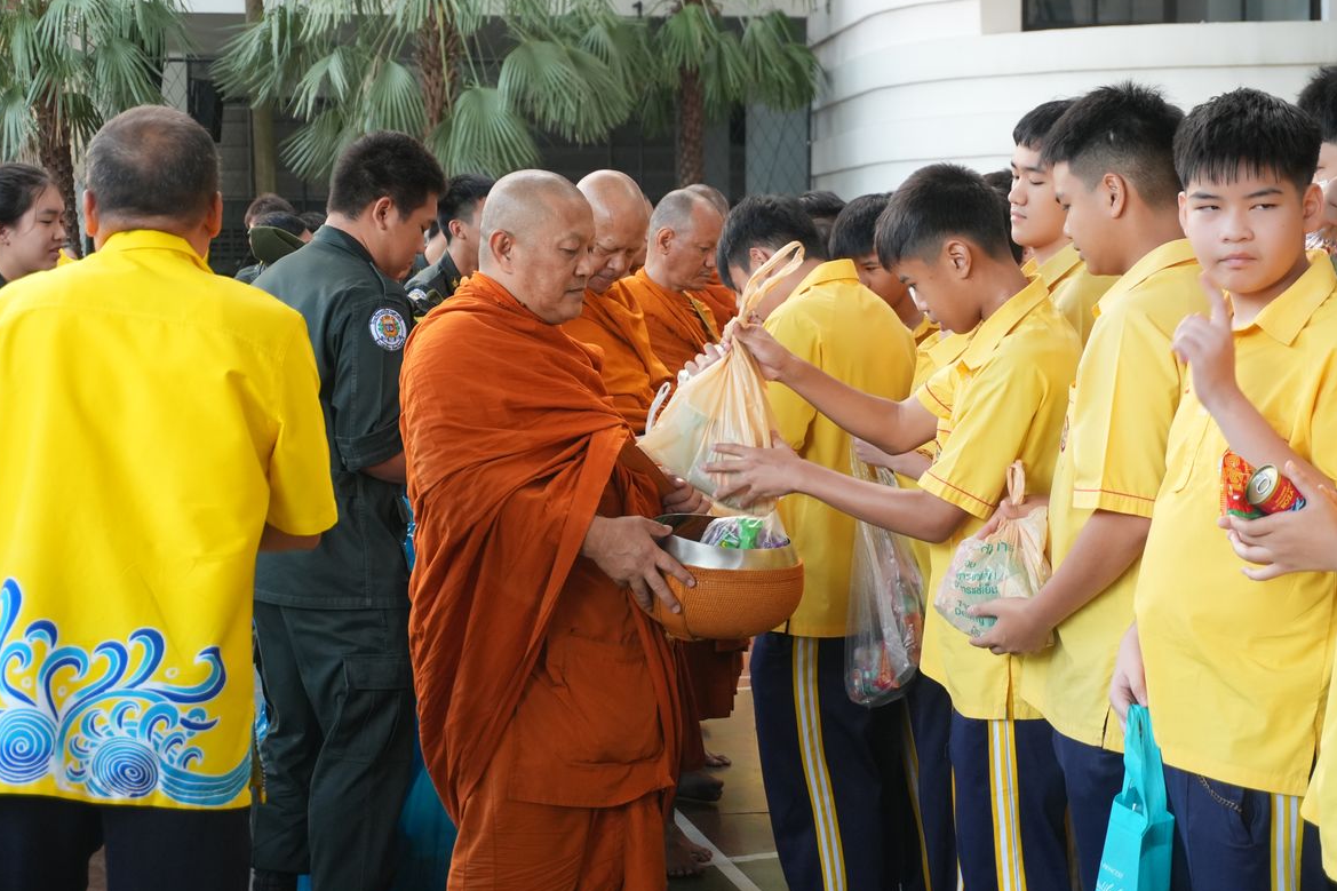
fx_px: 2859
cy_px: 448
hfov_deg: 26.3
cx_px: 671
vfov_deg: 17.7
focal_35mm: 77
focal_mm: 50
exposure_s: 1/160
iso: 1000
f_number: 5.6
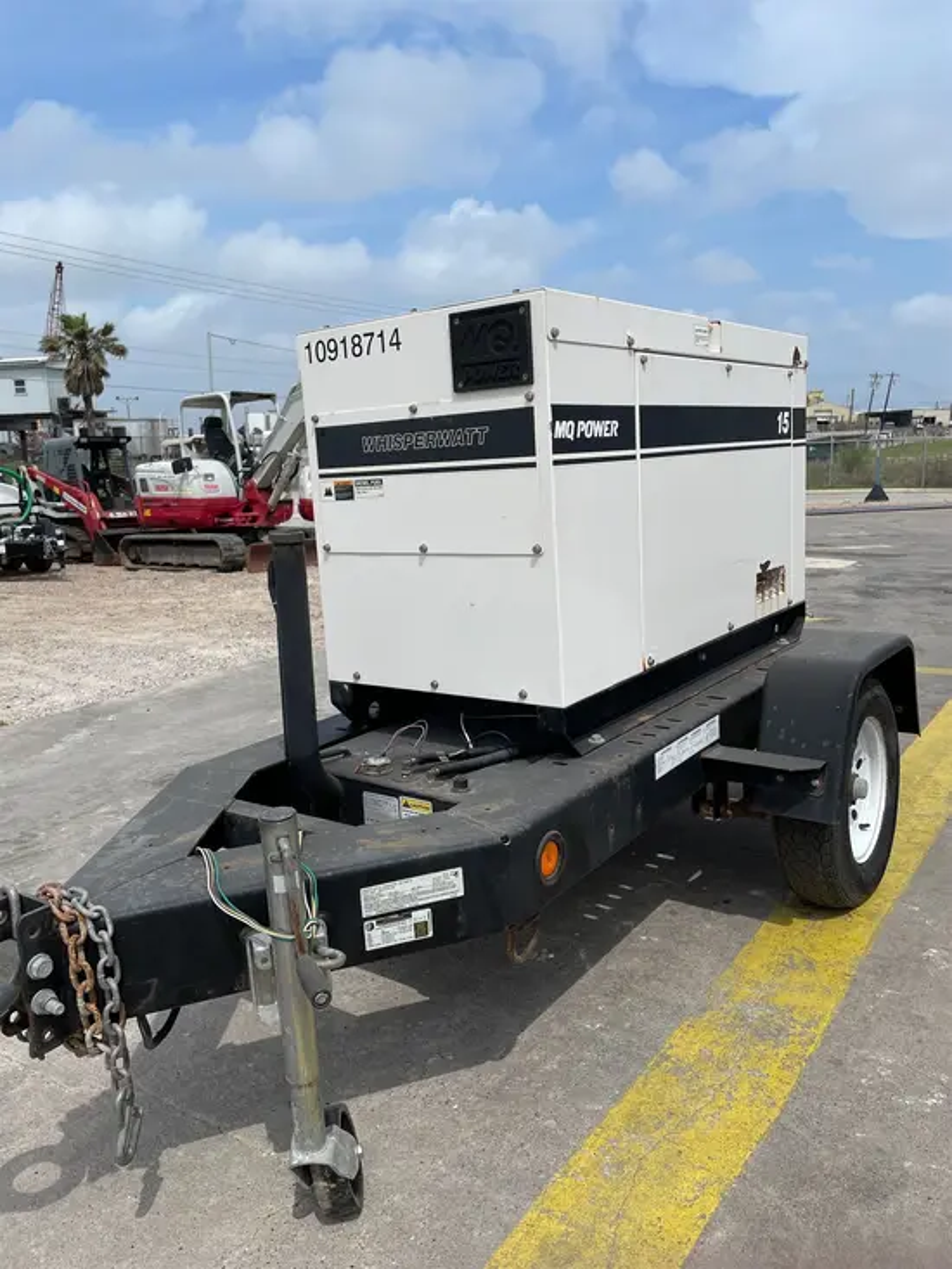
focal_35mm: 26
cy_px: 634
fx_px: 953
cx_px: 476
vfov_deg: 67.3
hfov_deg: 53.1
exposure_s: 1/8403
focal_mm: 4.2
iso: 50
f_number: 1.6
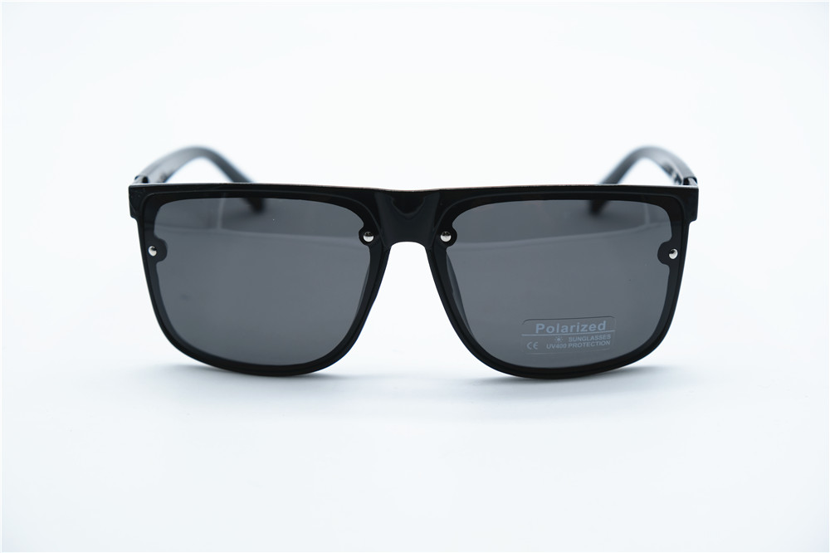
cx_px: 415
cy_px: 276
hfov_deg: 30.1
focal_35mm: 67
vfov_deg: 20.3
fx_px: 1544
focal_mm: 44.4
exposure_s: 1/210
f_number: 5
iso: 160
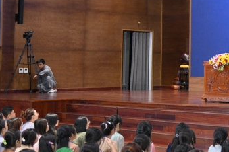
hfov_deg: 19.7
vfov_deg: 13.8
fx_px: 623
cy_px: 15
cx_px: 268
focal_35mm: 98
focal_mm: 34
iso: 2500
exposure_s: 1/80
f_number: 4
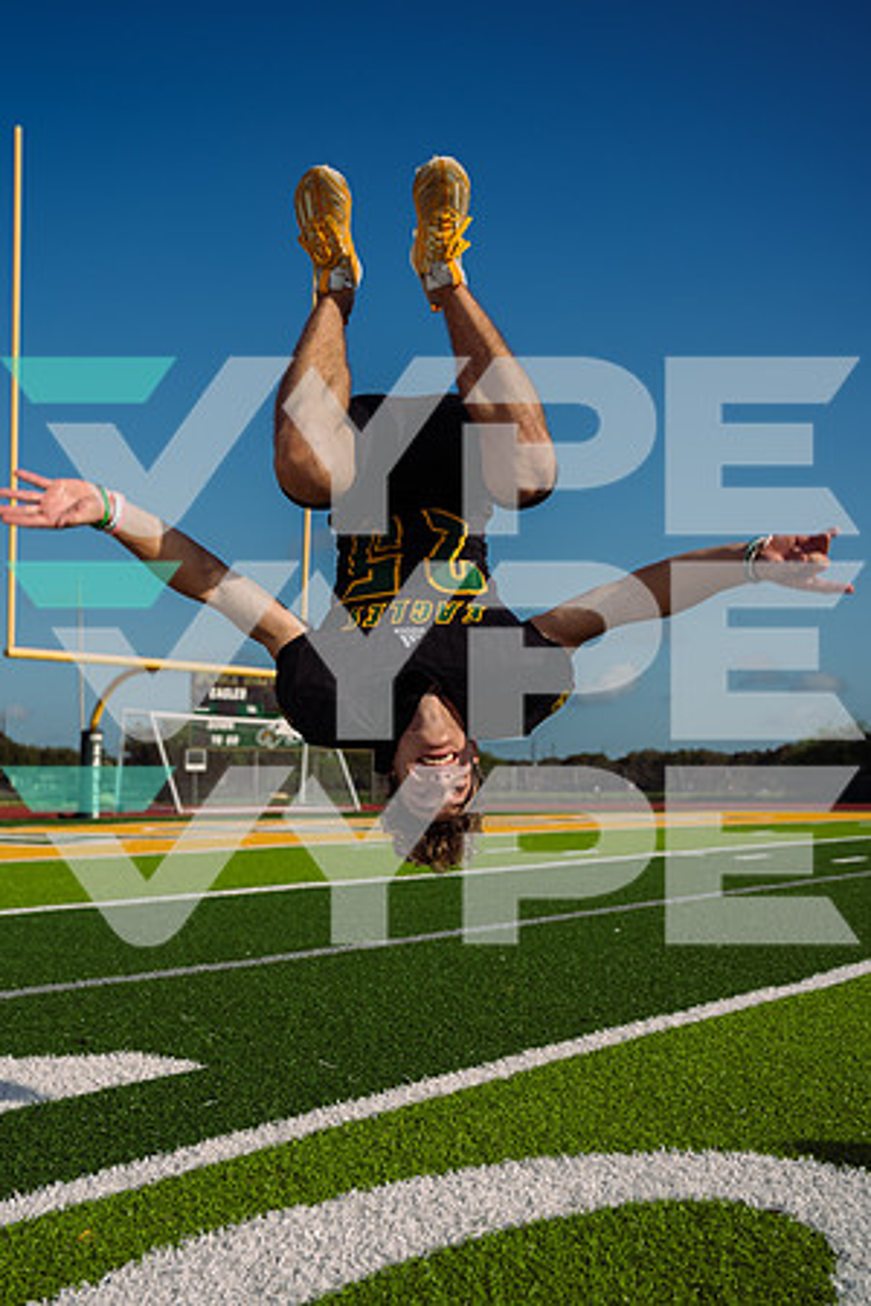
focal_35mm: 39
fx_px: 1415
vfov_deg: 49.6
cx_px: 436
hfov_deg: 34.2
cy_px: 653
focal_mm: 39
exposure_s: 1/1000
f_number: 4
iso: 50
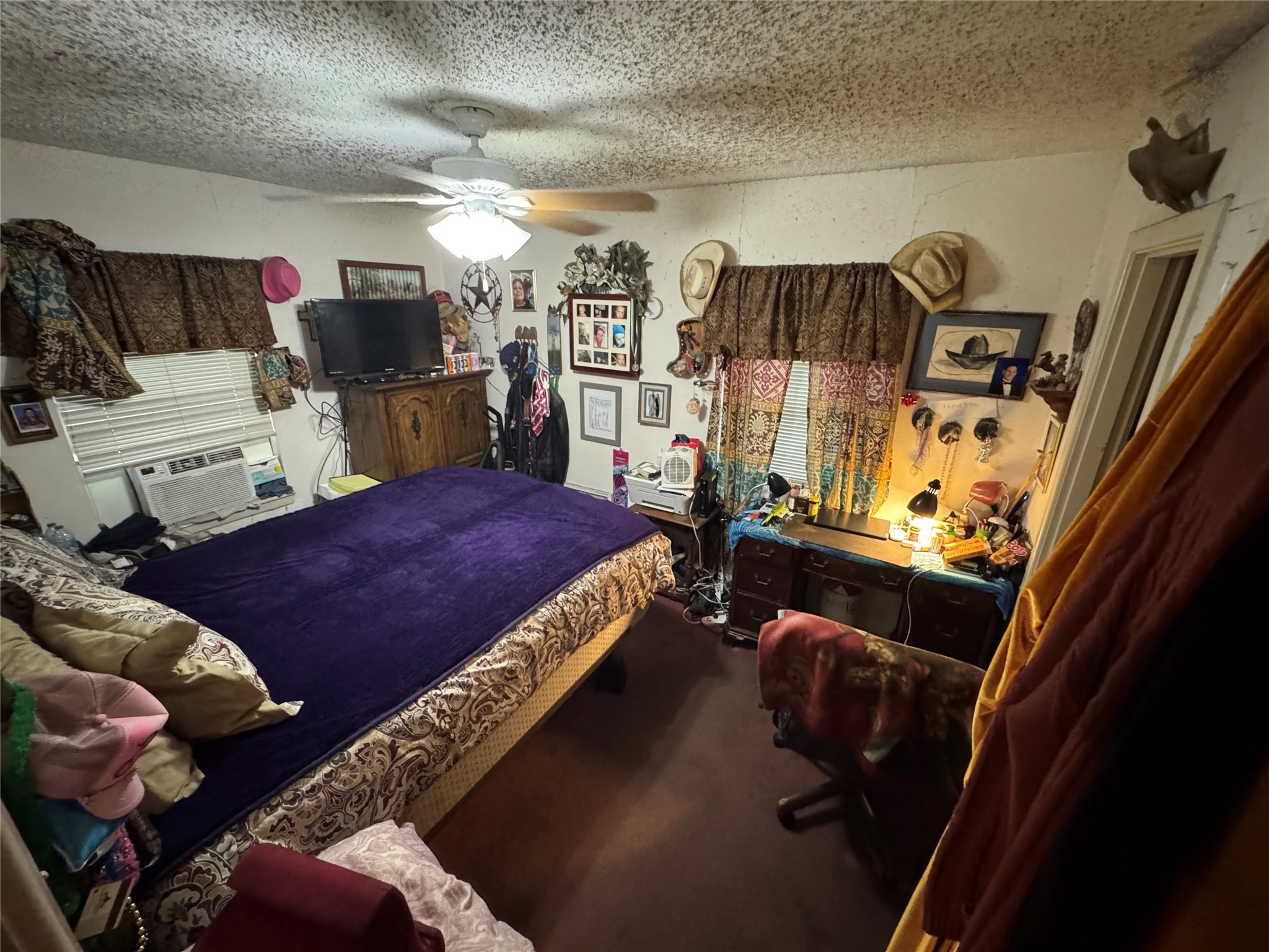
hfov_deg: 102.1
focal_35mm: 14
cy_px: 476
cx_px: 634
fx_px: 513
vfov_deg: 85.7
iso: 1000
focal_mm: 2.22
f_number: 2.2
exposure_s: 1/40
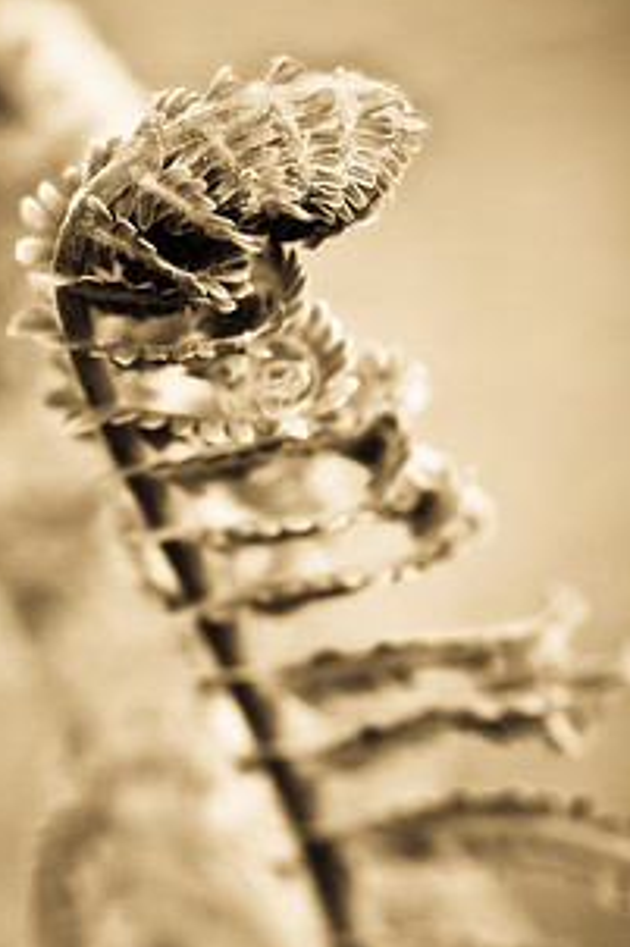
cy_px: 514
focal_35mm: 235
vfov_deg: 8.8
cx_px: 251
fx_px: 6169
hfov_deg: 5.8
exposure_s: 1/90
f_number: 5.6
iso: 200
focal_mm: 105
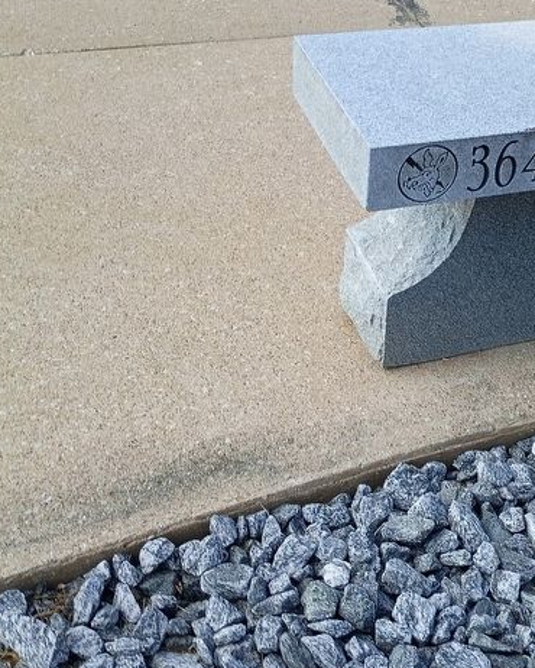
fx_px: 969
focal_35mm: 49
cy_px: 307
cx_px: 451
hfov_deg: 29.9
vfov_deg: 38.0
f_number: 1.8
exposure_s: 1/365
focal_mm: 4.27
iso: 100
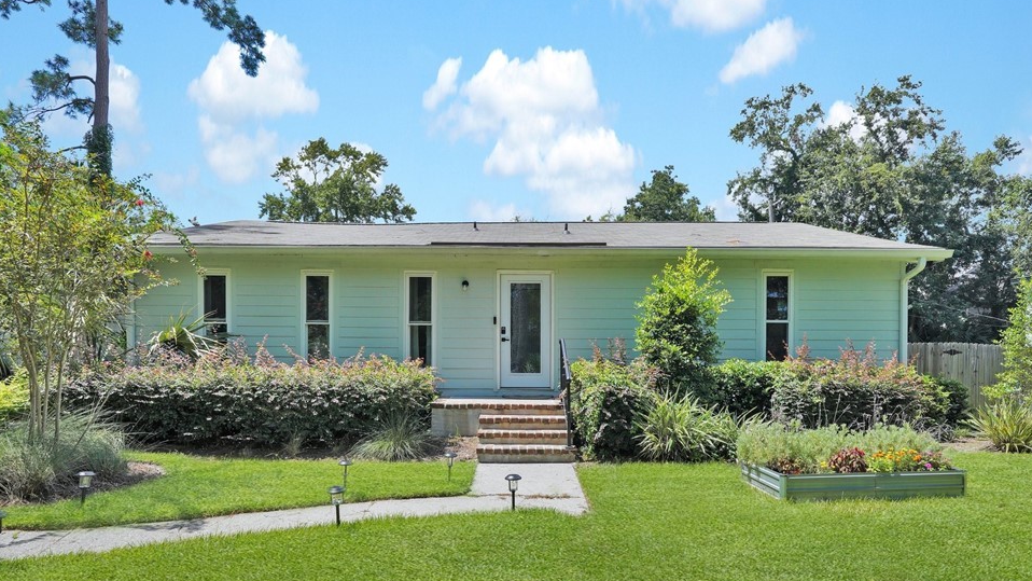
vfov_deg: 58.3
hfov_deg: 89.6
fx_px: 520
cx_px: 527
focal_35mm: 19
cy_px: 296
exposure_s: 1/320
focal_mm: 16
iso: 320
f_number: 9
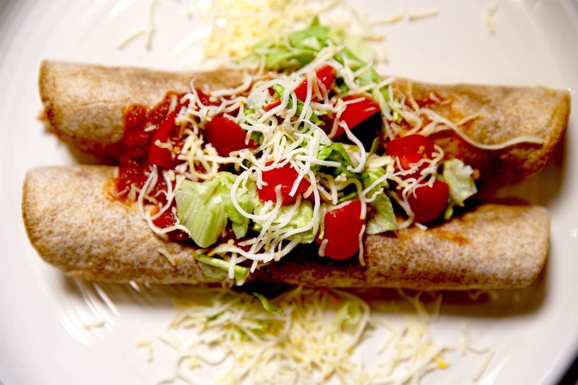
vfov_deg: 19.5
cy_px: 192
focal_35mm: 70
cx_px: 289
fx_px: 1124
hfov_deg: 28.8
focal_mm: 70
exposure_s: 1/160
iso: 800
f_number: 4
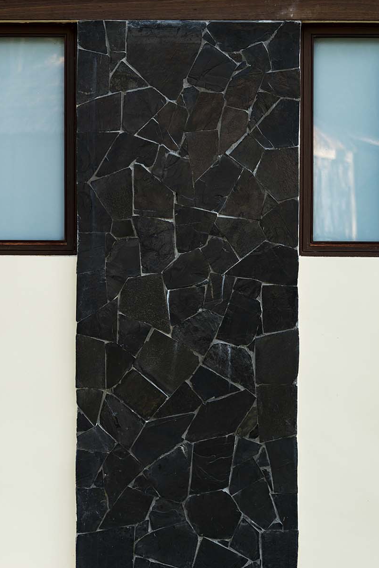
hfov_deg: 15.2
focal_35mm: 90
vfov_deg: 22.6
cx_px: 188
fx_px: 1421
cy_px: 314
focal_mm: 75
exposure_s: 1/160
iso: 110
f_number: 4
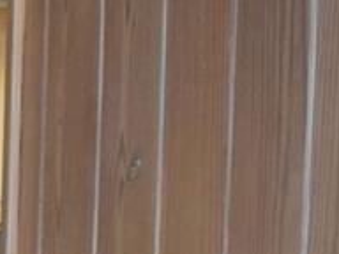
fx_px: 2115
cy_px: 346
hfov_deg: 7.3
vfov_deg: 6.8
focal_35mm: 216
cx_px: -893
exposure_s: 1/100
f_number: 5
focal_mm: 18
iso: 800
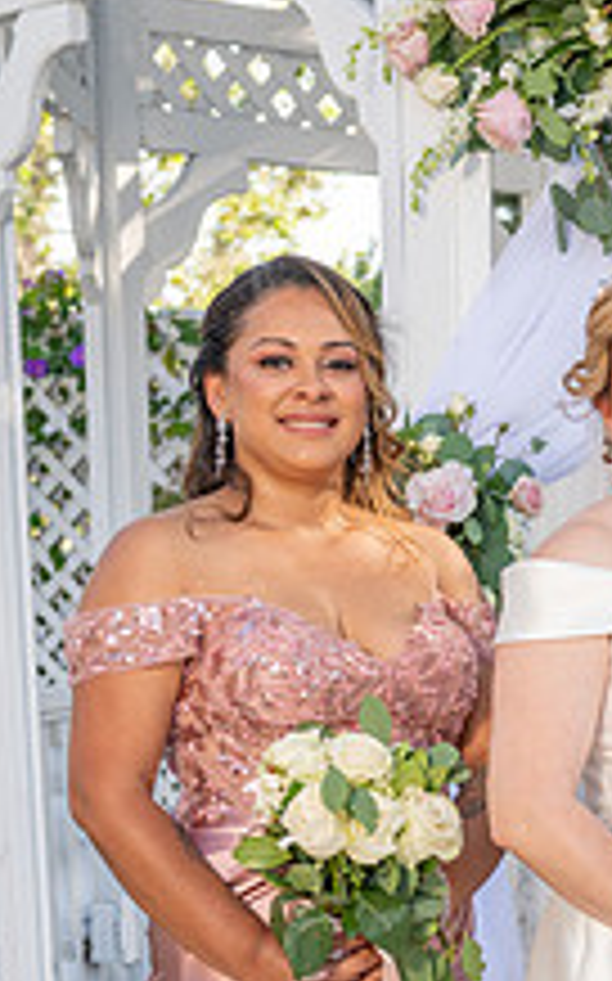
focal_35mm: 119
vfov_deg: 17.3
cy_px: 909
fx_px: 3180
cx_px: 955
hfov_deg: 10.6
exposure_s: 1/200
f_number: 4.5
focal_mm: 40
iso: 250
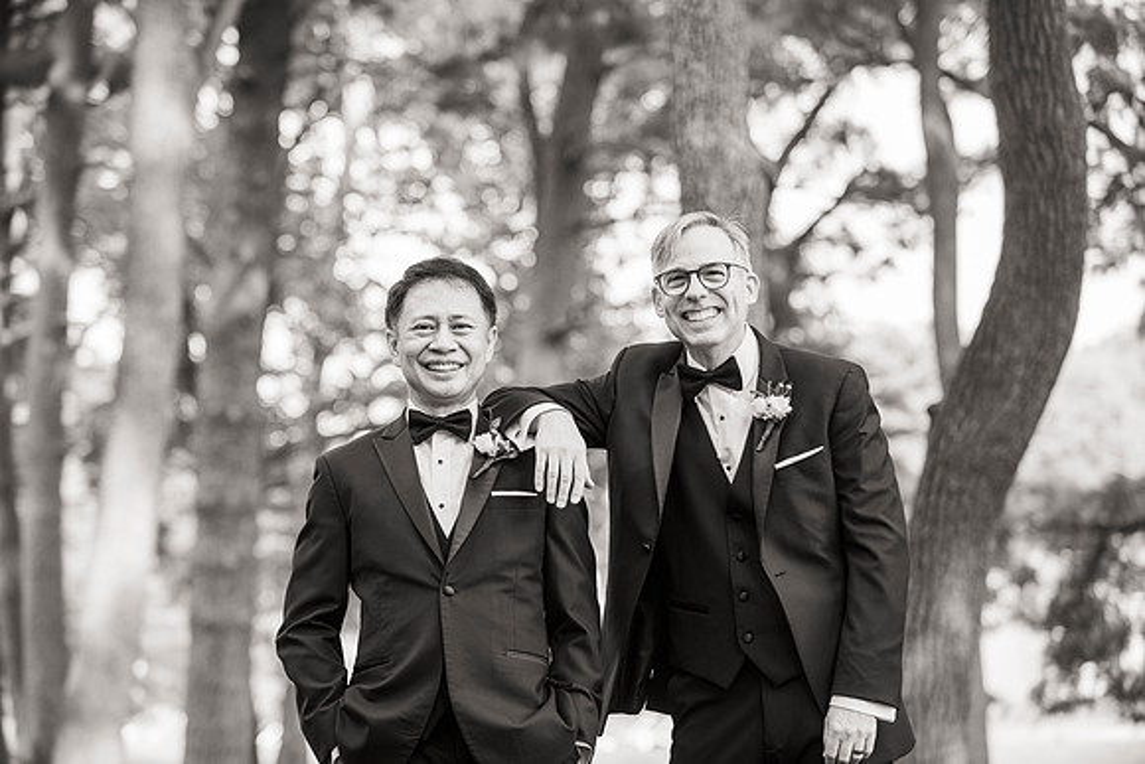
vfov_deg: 13.0
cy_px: 382
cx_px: 572
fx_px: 3340
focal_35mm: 105
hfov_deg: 19.5
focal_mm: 105
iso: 400
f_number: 3.5
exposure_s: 1/320
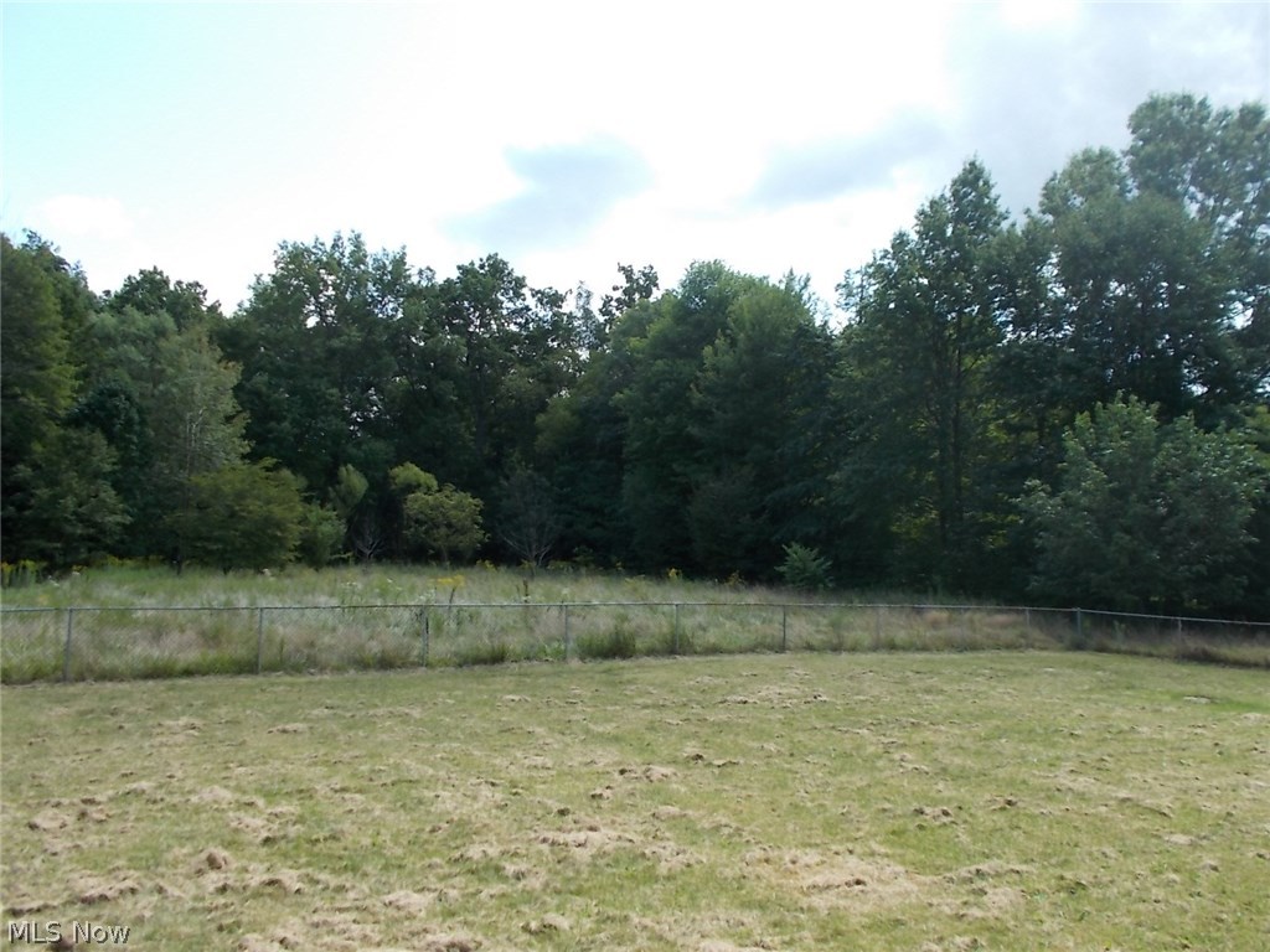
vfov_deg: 46.8
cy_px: 476
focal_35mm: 30
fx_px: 1101
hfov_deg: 60.0
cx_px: 635
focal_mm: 5.3
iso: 80
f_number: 3.4
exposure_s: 1/400
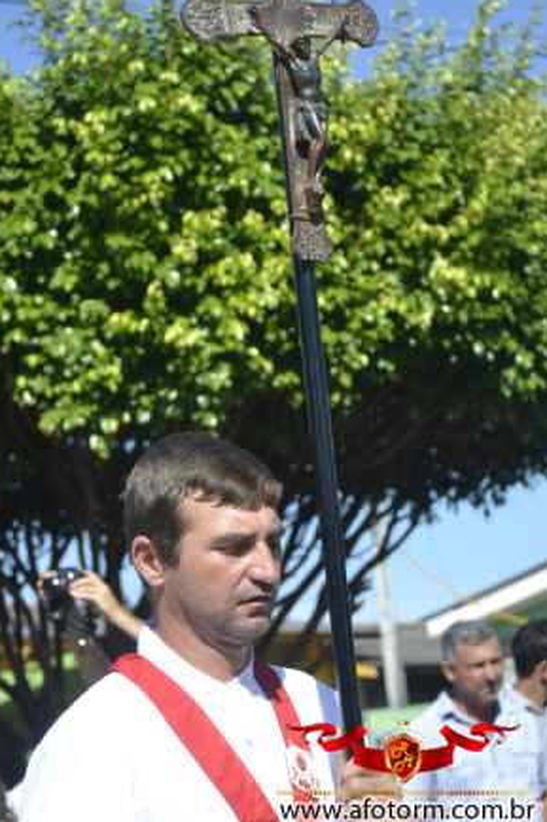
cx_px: 238
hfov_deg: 10.6
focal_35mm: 130
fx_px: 2955
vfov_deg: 15.8
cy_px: 377
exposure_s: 1/500
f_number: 5.6
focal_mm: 75
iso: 160
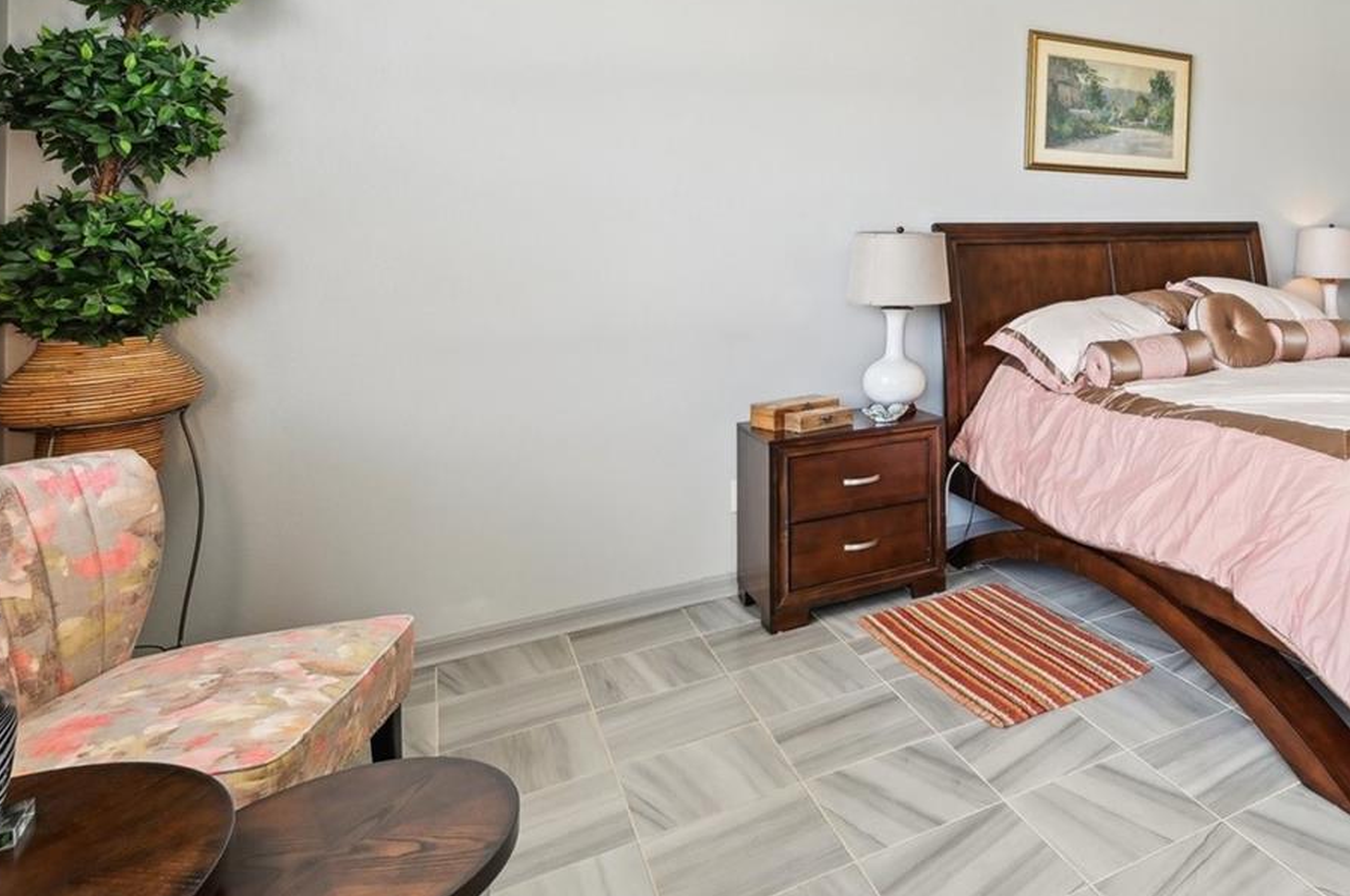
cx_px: 1110
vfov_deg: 49.2
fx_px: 936
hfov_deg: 64.2
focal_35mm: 25
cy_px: 227
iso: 400
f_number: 8
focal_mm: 14
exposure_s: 1/30
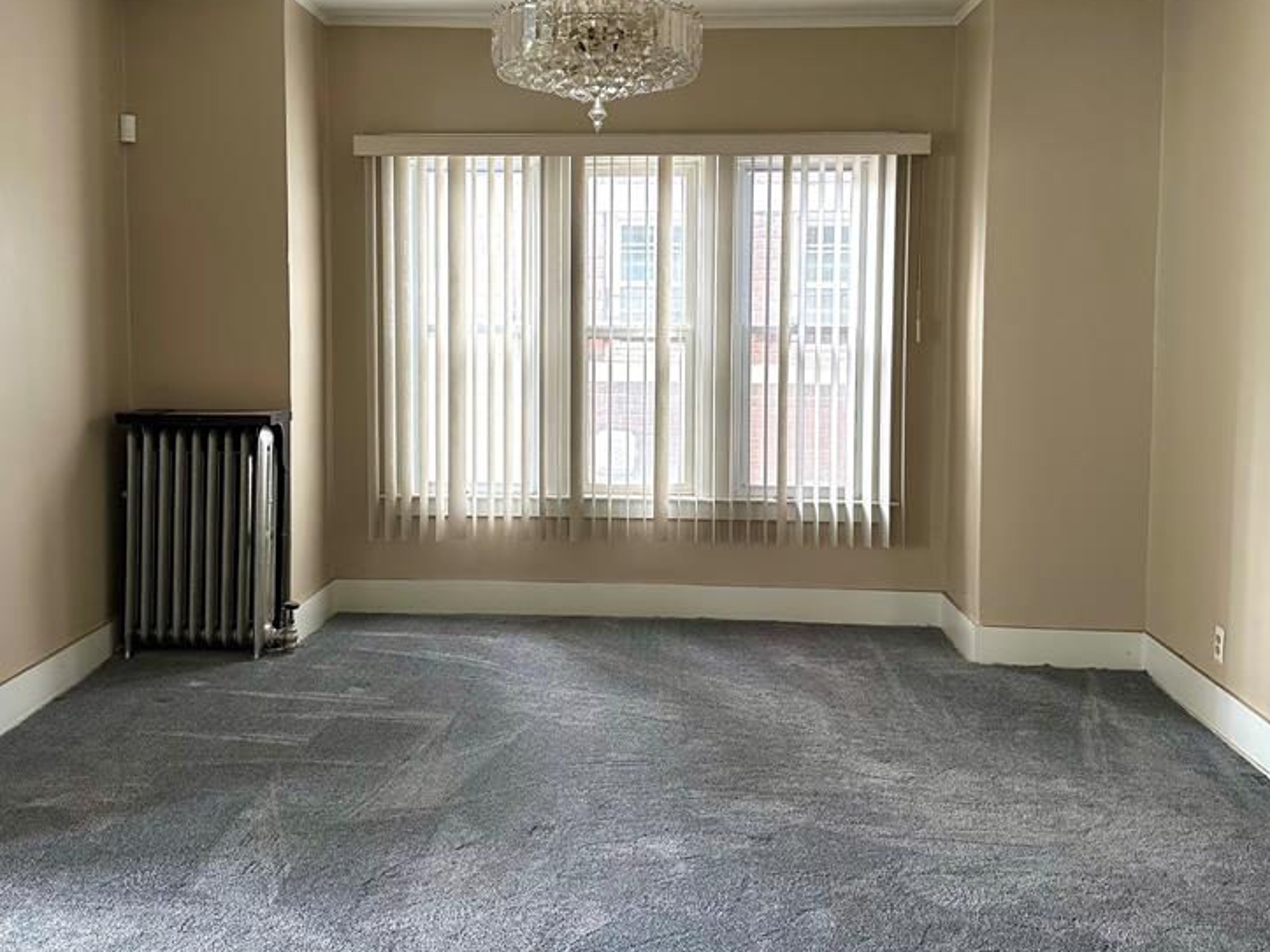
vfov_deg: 41.6
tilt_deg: -3.8
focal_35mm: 34
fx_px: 1247
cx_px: 590
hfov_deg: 53.9
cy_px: 381
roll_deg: -0.6
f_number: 1.78
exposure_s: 1/60
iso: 320
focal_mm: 6.86
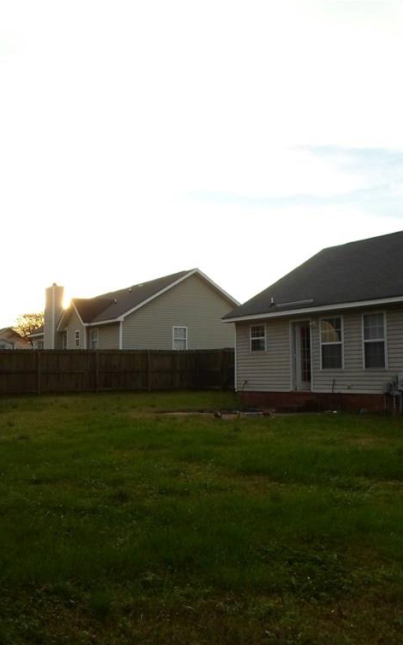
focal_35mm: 36
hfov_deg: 35.3
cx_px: 200
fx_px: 633
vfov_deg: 54.0
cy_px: 328
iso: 100
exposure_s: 1/500
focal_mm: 4.5
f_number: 2.5
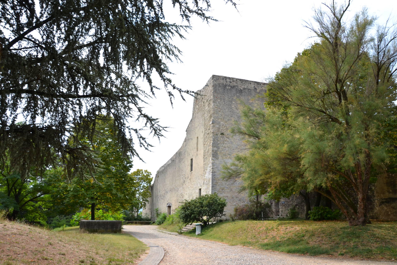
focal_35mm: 27
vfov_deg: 47.9
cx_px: 198
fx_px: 298
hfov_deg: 67.4
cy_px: 132
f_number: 8
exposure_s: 1/250
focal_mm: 18
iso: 100
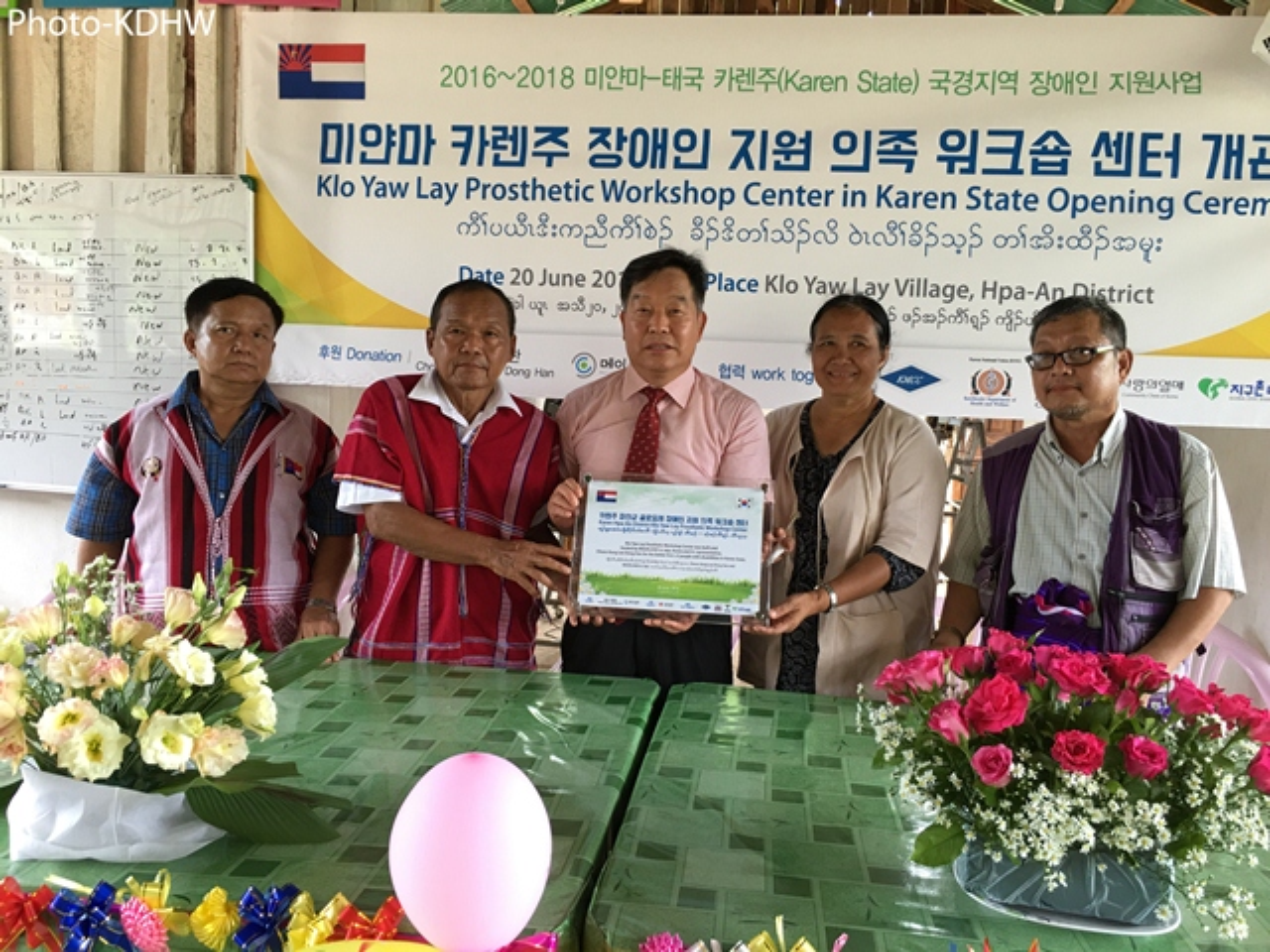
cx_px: 635
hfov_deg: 61.7
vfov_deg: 48.2
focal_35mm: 29
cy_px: 476
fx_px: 1064
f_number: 2.2
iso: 40
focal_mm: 4.15
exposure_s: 1/33
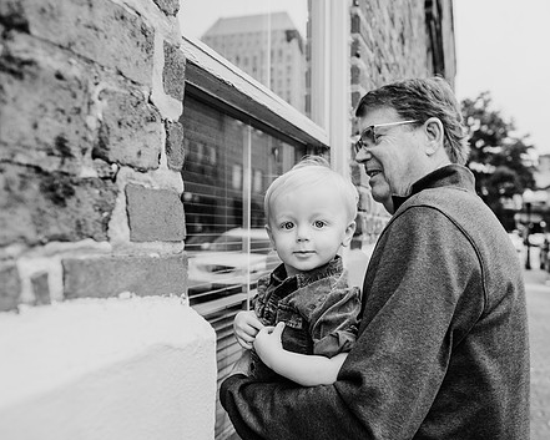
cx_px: 319
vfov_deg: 47.1
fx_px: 505
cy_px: 228
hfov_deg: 56.9
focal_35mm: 31
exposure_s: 1/400
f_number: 3.5
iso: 250
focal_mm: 24
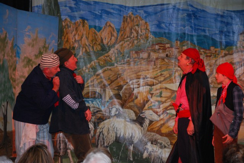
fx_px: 866
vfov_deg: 10.8
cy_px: 82
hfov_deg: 16.0
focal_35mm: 128
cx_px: 122
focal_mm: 85
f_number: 5
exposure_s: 1/60
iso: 800
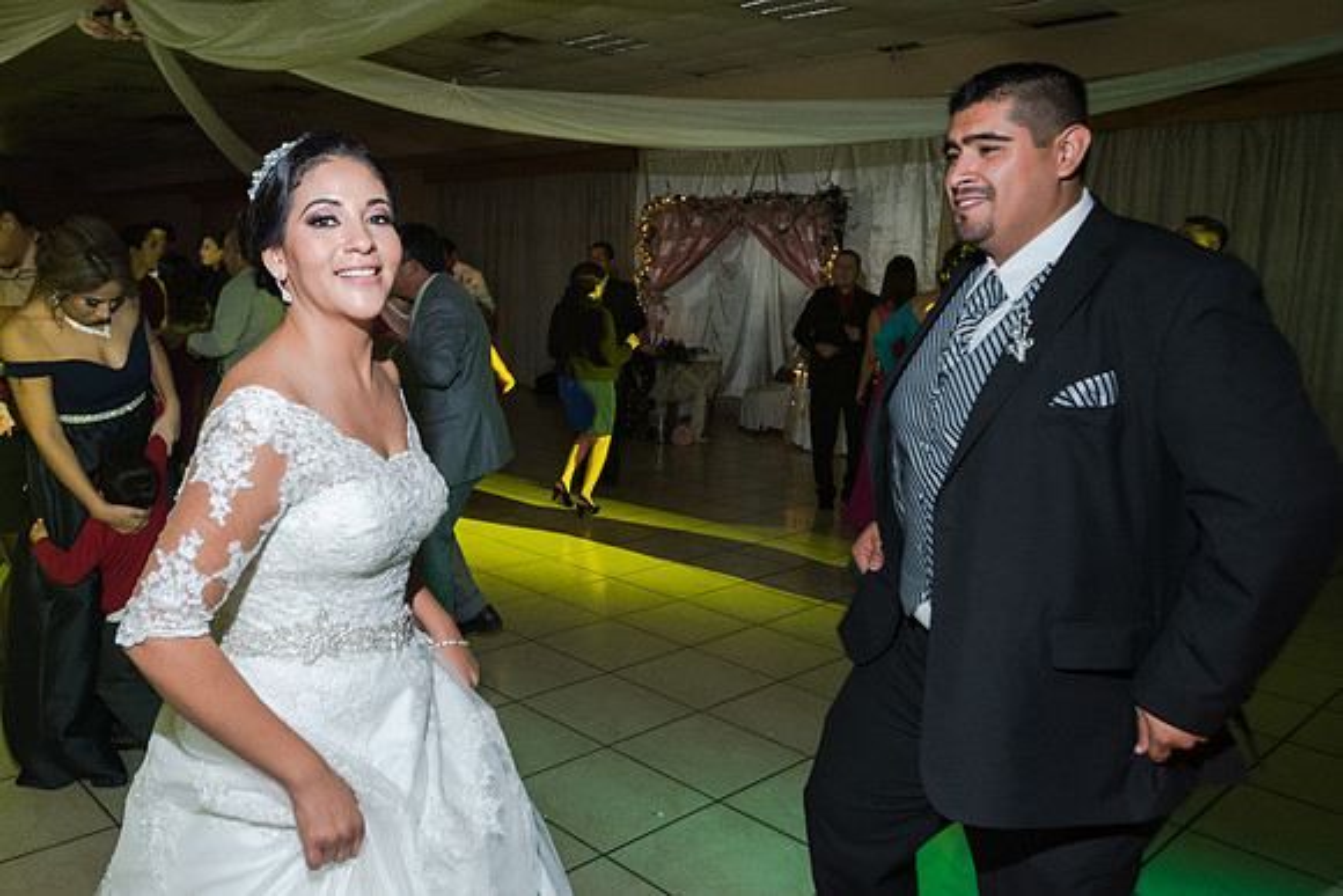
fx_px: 1062
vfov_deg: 45.7
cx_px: 547
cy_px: 399
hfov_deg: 64.1
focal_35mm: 28
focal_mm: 24
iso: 1600
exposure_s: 1/125
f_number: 3.5
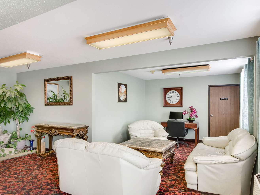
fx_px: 173
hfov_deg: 73.7
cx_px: 117
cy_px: 98
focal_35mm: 23
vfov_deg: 58.9
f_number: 8
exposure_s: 1/2
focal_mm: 14
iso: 400
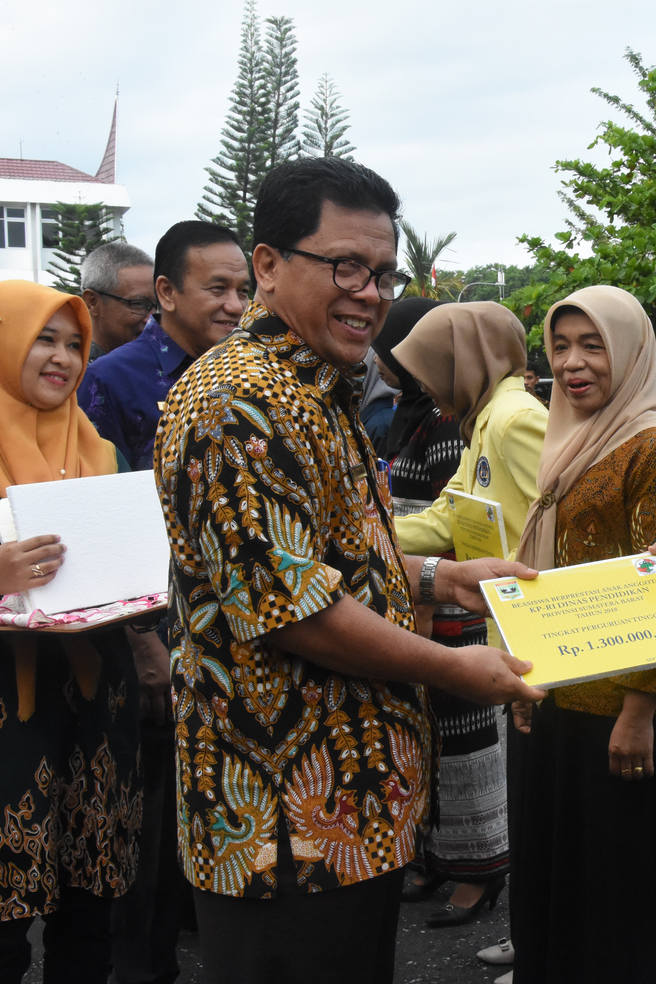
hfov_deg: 25.8
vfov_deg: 39.6
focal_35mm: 50
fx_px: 1367
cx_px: 640
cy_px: 490
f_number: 14
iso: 3200
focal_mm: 22
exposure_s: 1/800
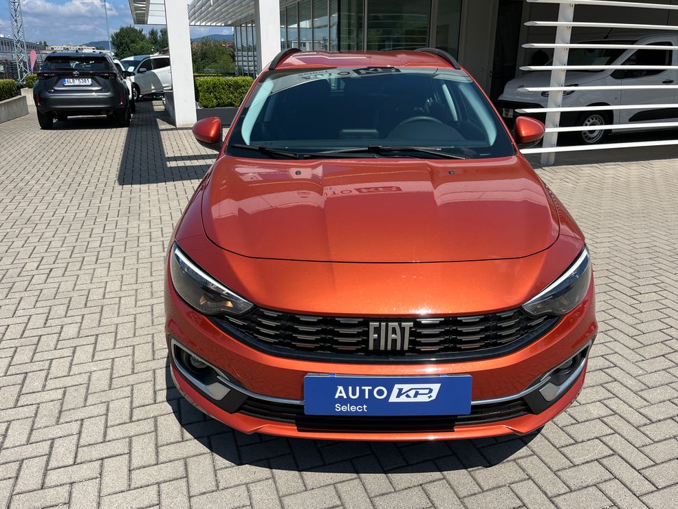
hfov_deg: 65.3
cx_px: 334
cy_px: 247
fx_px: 529
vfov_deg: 51.4
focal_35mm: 27
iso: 50
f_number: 1.6
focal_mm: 5.1
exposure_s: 1/3623
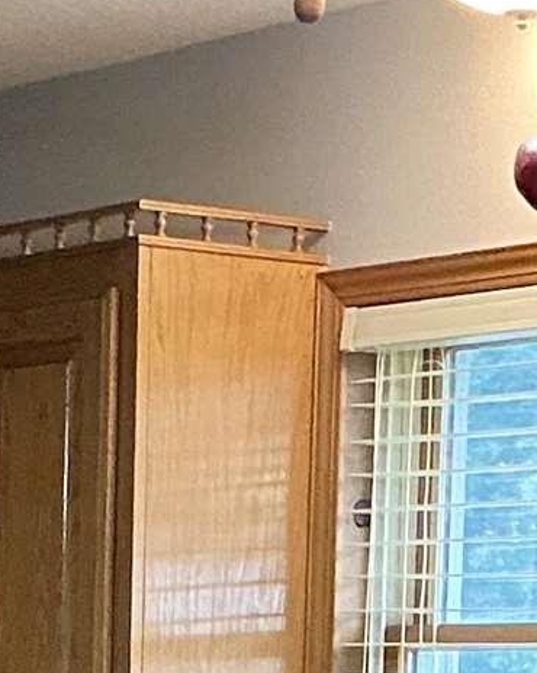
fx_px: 3737
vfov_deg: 9.8
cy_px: 1188
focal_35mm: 188
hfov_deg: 8.2
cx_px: -44
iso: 160
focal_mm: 3
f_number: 1.8
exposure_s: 1/60
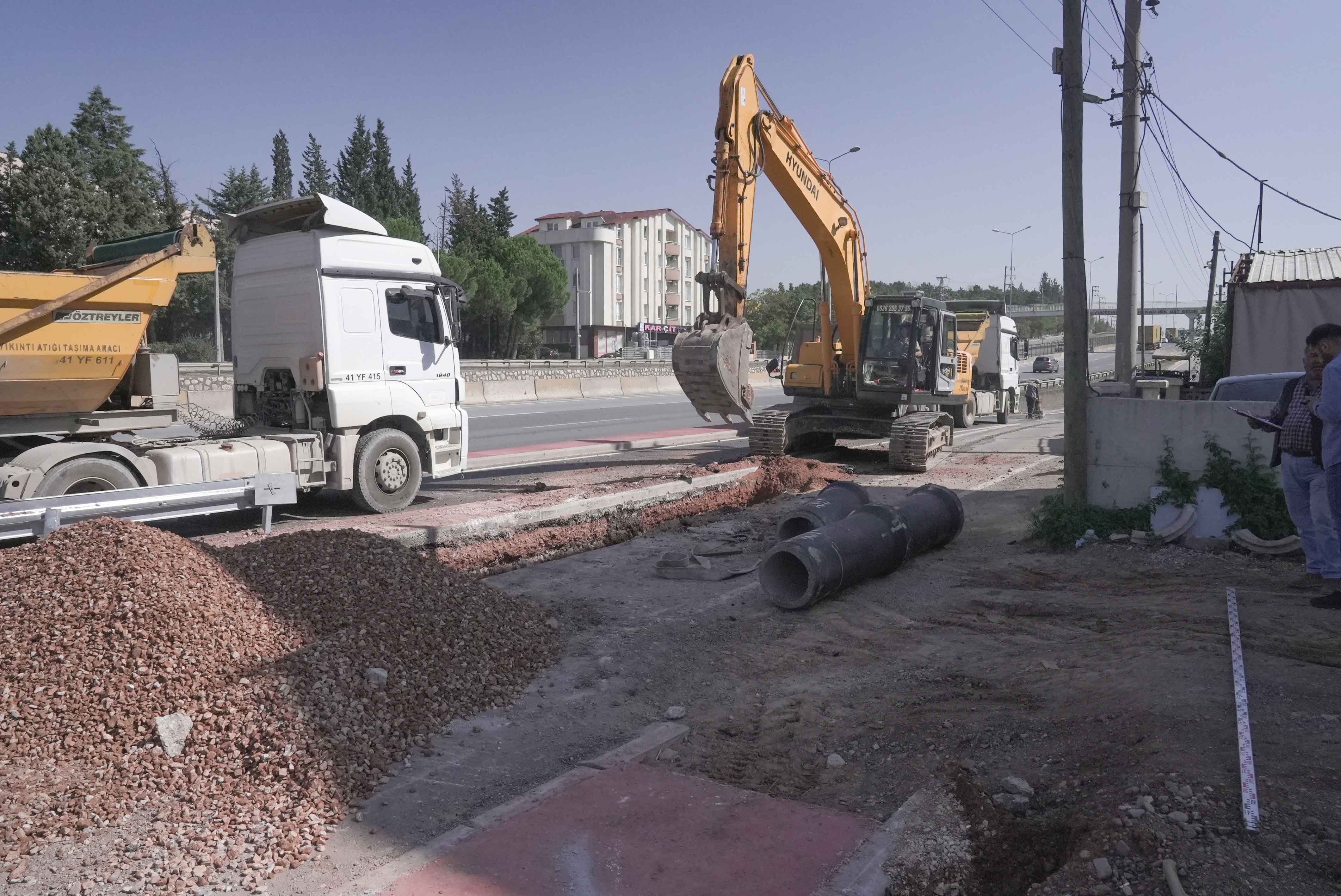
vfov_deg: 43.7
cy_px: 448
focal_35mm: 30
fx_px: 1118
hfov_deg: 61.9
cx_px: 670
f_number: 13
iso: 3200
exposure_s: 1/8000
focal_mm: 30
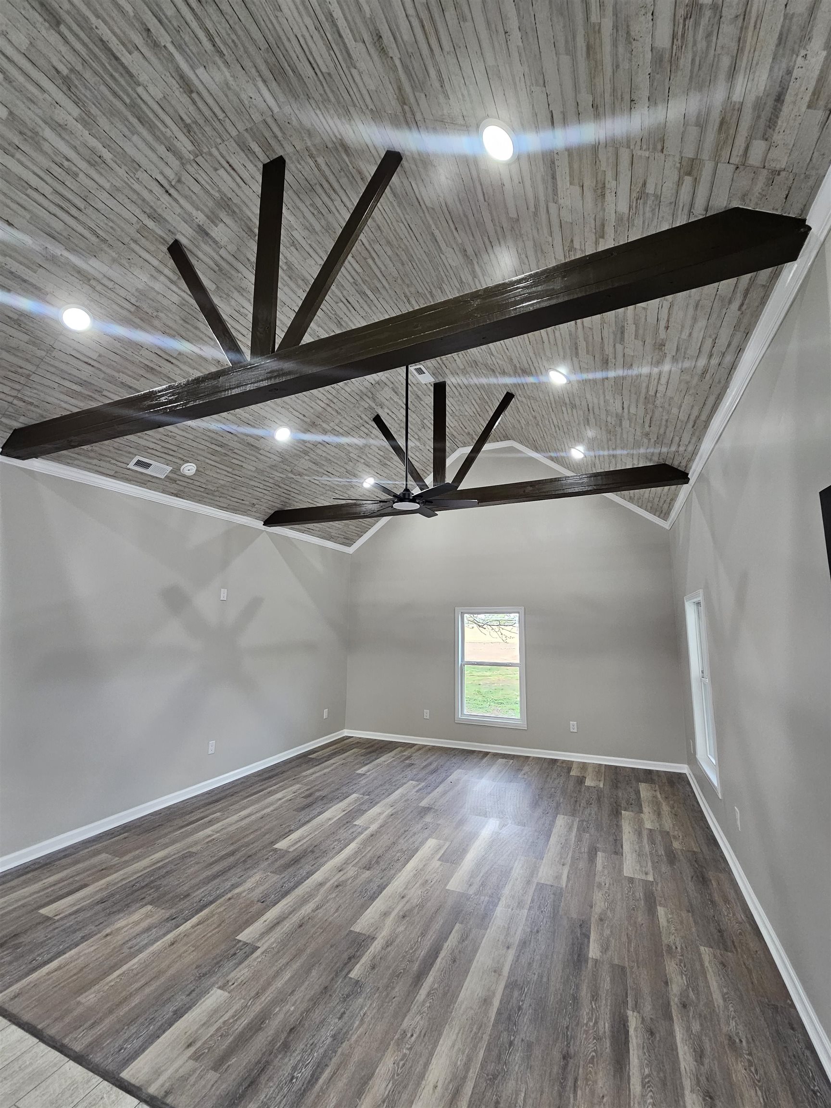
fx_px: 416
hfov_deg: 89.9
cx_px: 416
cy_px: 554
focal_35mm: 13
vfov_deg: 106.2
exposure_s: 1/60
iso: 200
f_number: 2.2
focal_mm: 2.2
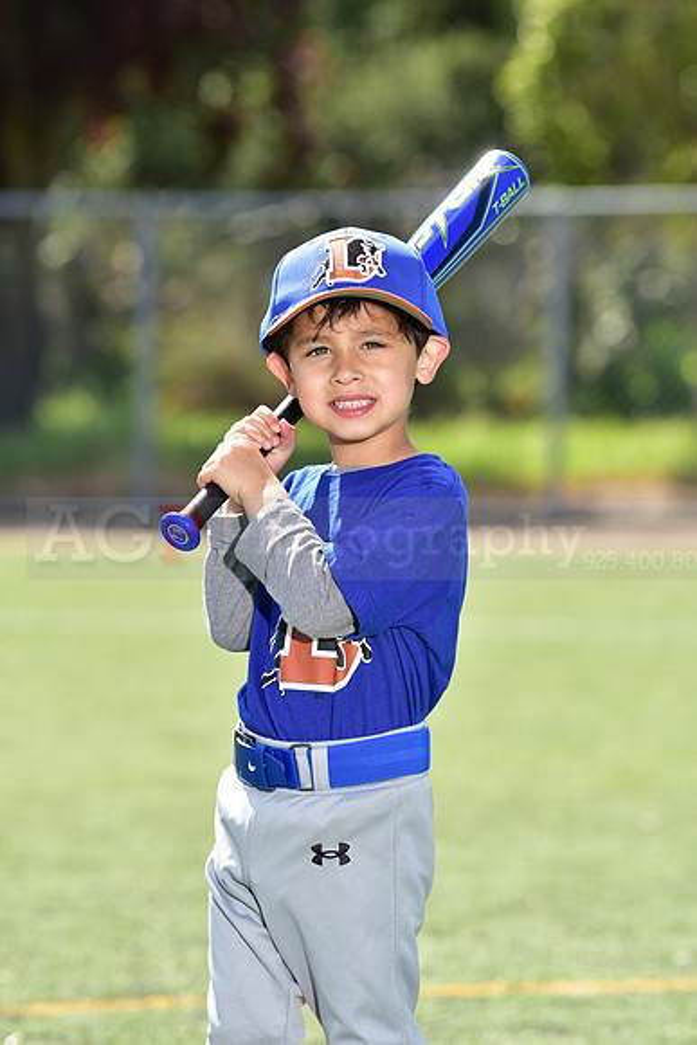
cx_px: 348
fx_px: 5804
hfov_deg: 6.9
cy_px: 522
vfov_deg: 10.3
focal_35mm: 200
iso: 100
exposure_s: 1/250
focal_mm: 200
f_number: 5.6
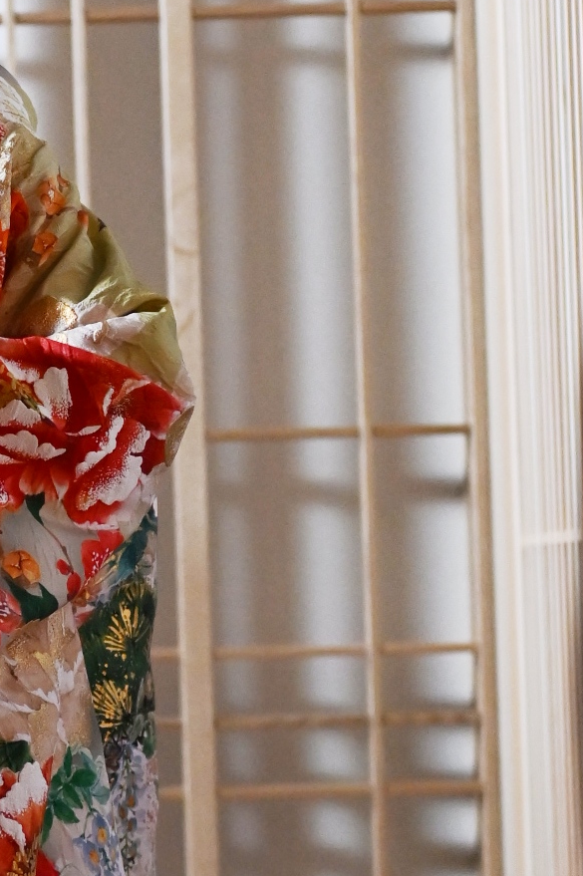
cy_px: 370
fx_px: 1678
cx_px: 19
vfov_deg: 29.2
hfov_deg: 19.2
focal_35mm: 69
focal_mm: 35
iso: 1000
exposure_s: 1/200
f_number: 1.4
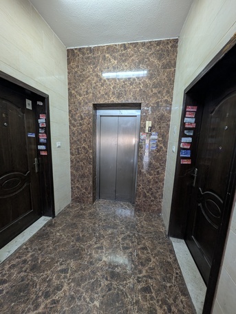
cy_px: 157
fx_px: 109
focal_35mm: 12
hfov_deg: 94.6
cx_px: 118
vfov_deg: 110.5
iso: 238
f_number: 1.7
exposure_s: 1/40
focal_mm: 2.02
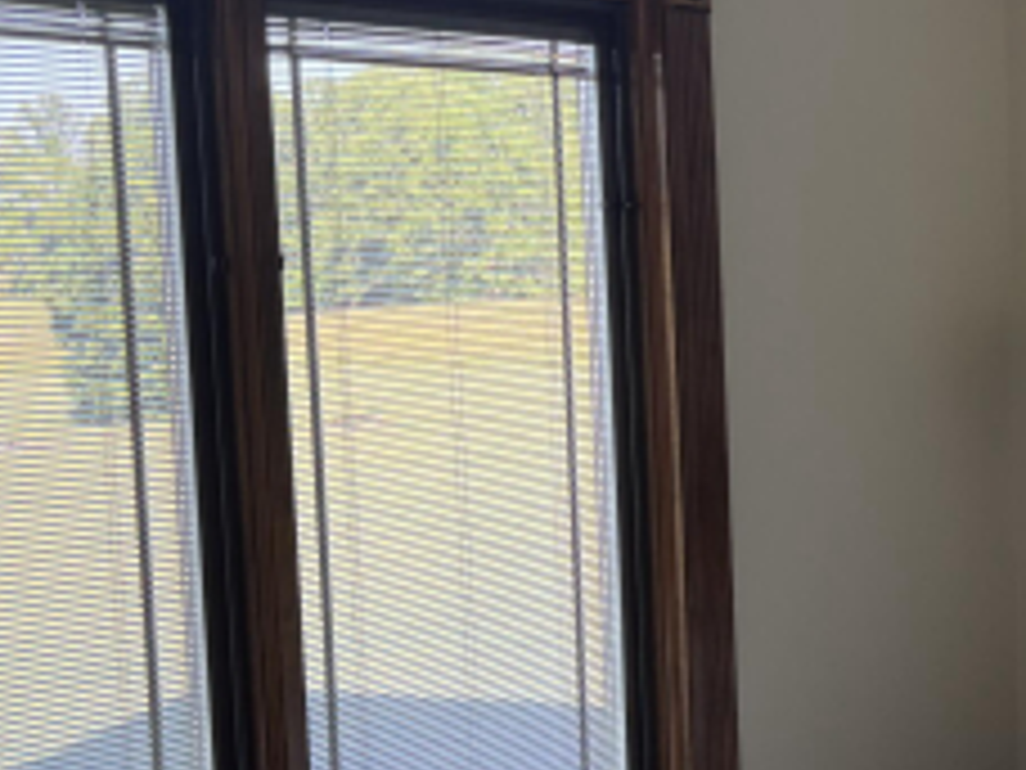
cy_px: 495
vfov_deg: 19.3
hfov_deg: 23.7
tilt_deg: -7.1
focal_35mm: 76
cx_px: 1195
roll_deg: +1.3
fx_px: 2253
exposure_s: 1/121
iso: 64
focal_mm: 5.96
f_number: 1.6
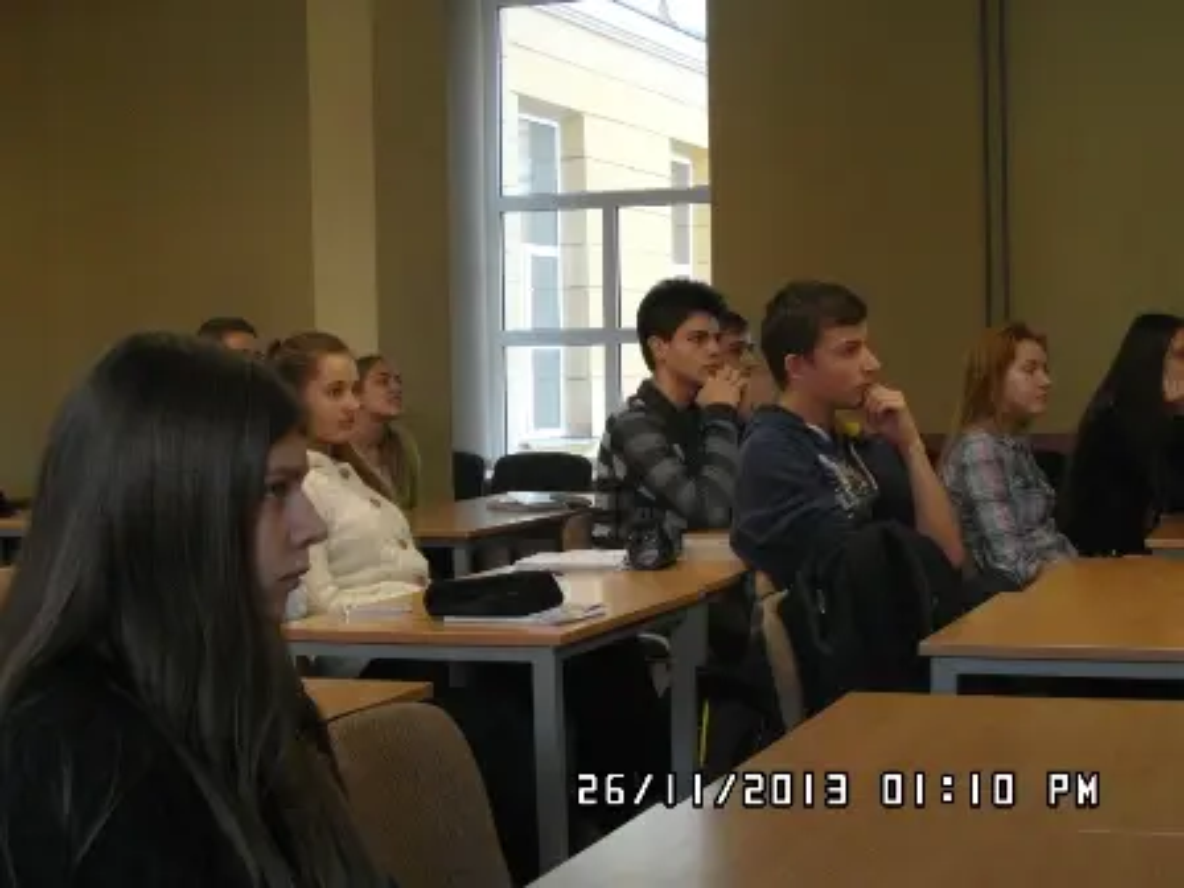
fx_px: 2121
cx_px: 592
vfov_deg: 23.7
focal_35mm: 62
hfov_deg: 31.2
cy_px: 444
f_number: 4
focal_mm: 10.2
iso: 320
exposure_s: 1/30
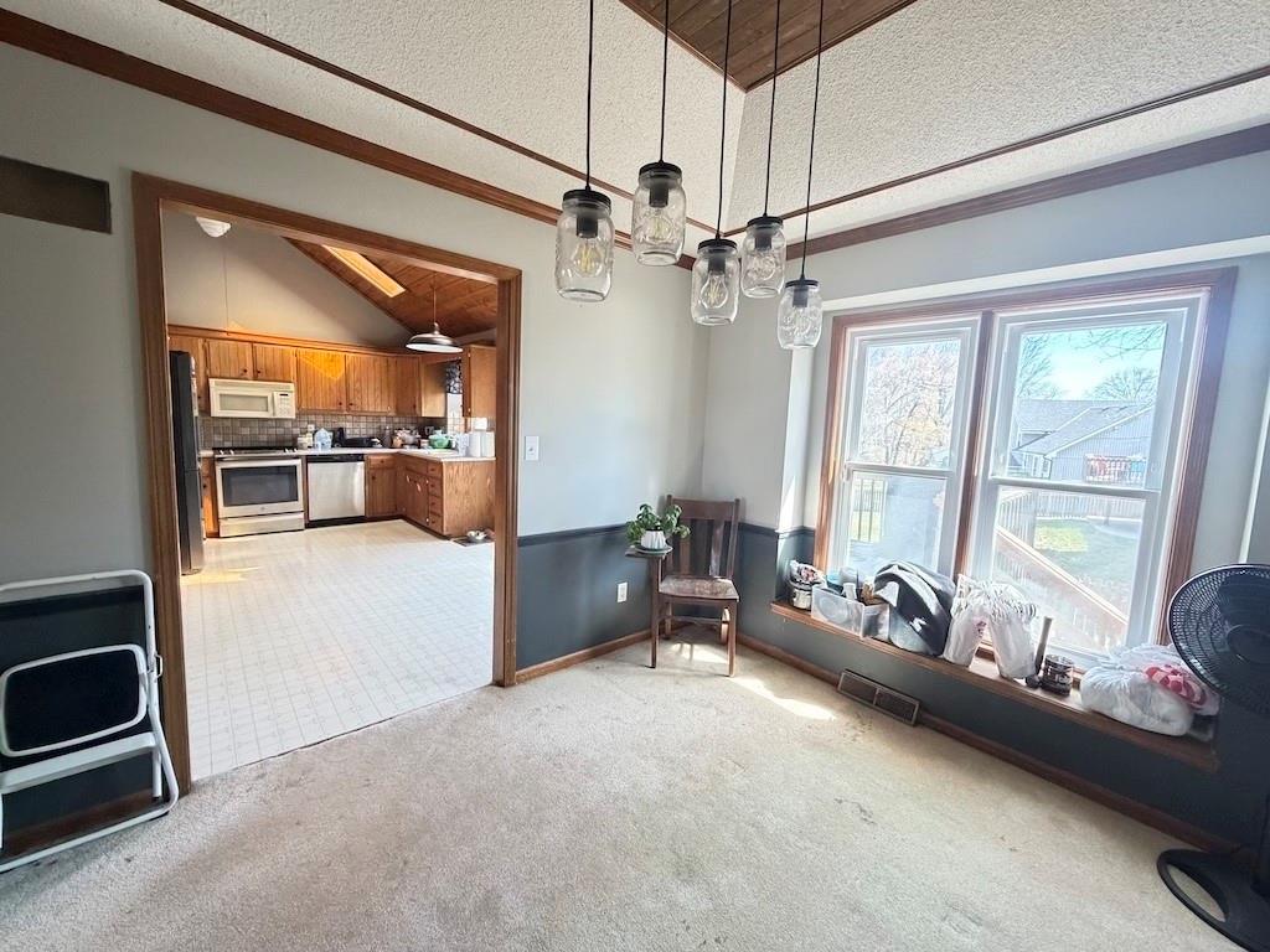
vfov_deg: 85.7
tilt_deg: -6.6
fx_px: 514
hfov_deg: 102.1
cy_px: 476
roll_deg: -2.3
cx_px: 635
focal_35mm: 14
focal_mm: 2.22
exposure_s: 1/60
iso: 500
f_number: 2.2
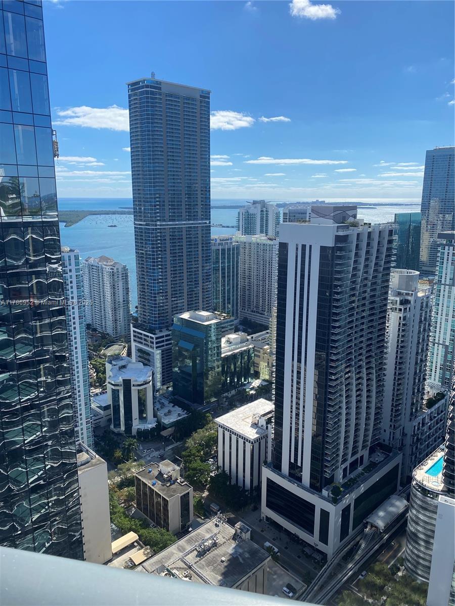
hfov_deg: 53.1
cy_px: 303
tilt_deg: -12.0
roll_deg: -0.5
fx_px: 456
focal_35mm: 26
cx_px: 228
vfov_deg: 67.3
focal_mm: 4.25
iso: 32
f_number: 1.8
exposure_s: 1/3846
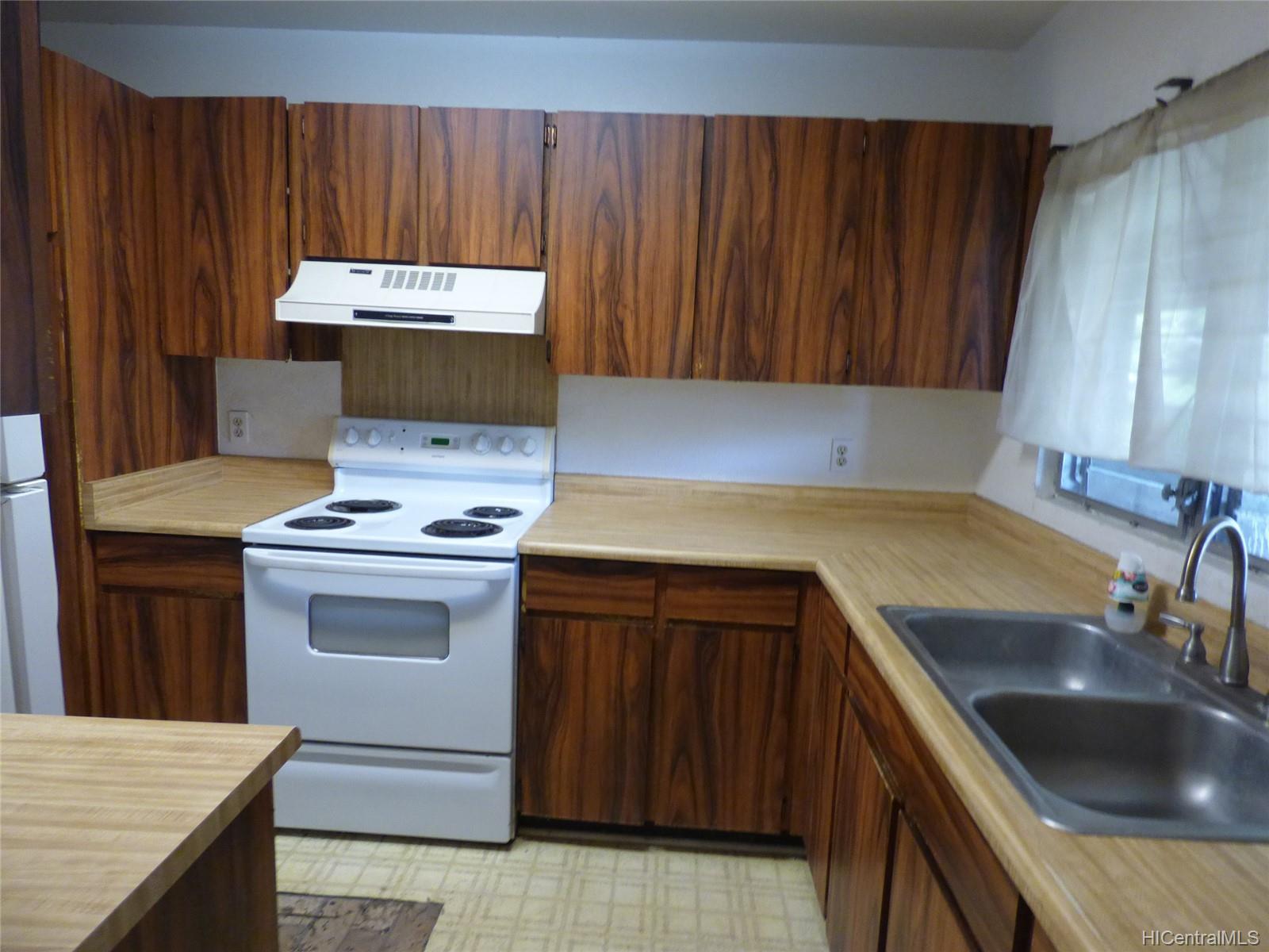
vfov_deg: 66.0
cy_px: 476
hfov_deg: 81.7
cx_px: 634
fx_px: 733
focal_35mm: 20
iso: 400
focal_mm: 3.58
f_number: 2.8
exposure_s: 1/40
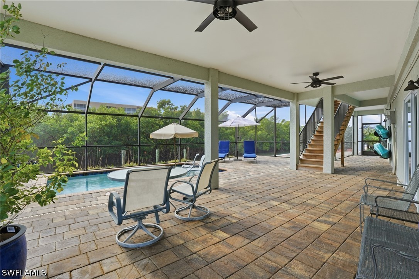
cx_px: 210
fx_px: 186
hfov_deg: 96.8
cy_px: 140
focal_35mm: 16
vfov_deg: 73.7
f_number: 9
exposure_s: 1/500
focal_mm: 16
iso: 400
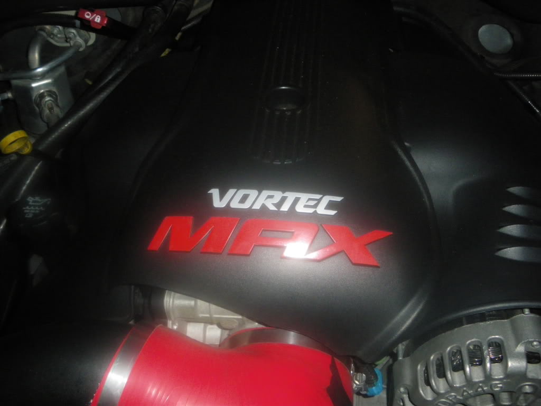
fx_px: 563
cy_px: 203
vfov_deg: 39.7
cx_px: 270
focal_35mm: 36
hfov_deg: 51.4
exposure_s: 1/50
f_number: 3.5
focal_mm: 6.3
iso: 400
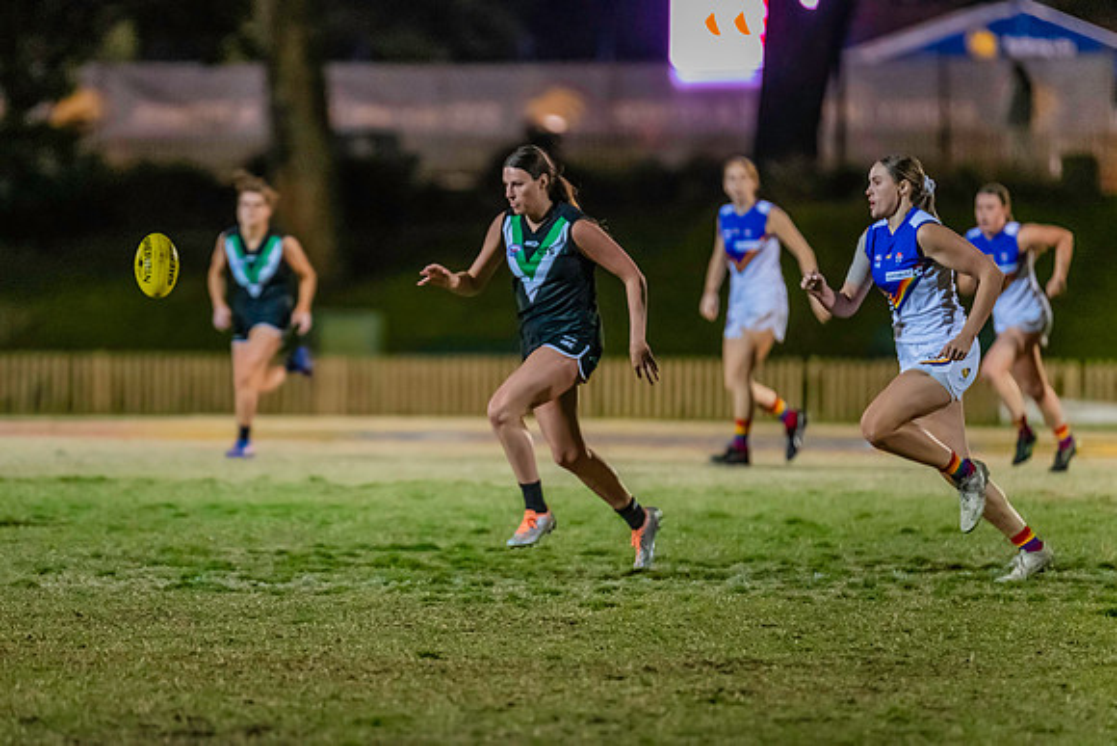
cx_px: 443
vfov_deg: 3.7
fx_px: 11647
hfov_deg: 5.5
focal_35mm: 375
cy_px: 355
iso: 10000
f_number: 2.8
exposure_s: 1/1000
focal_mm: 300
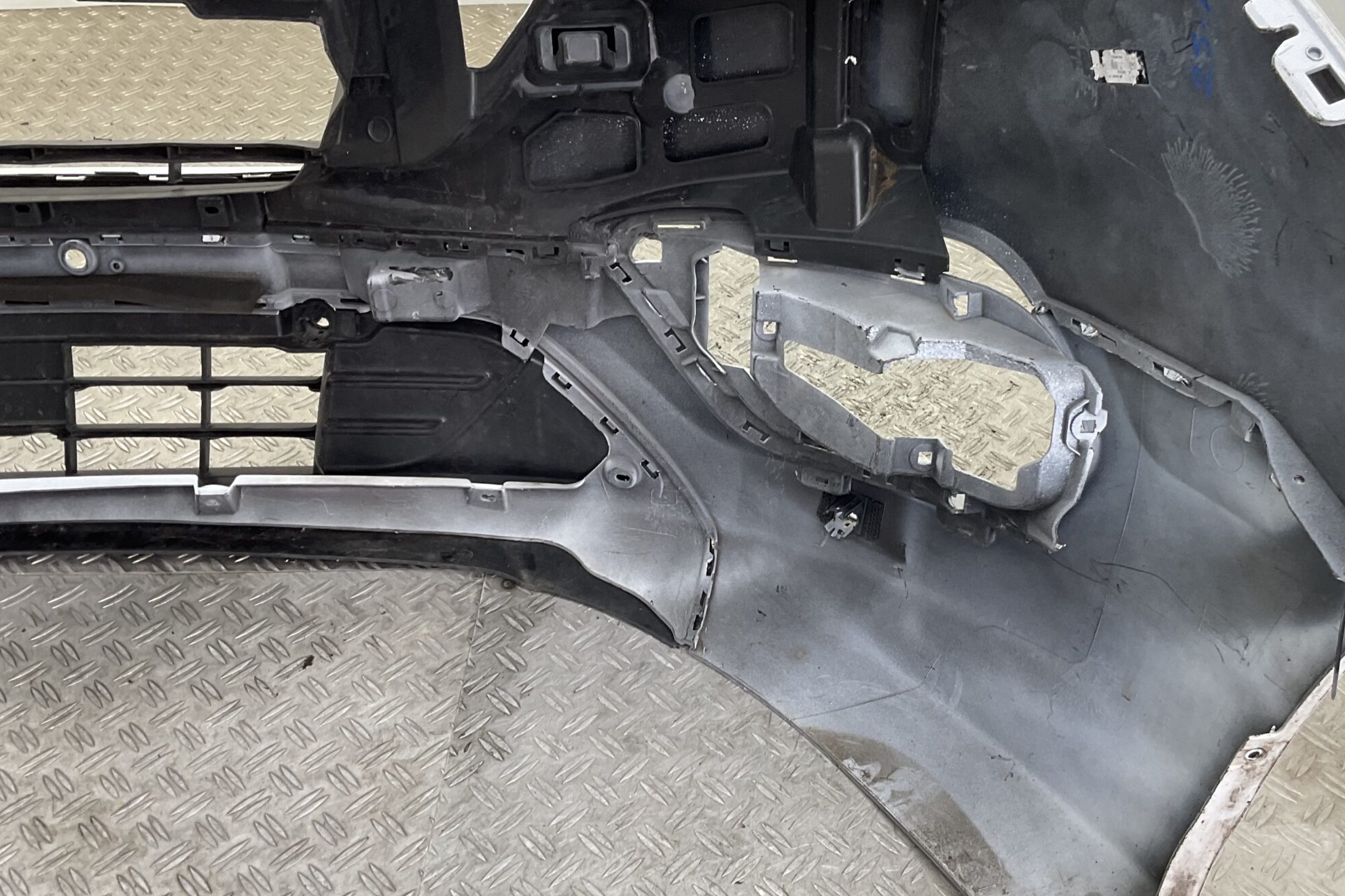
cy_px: 428
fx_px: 1457
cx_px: 774
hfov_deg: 49.4
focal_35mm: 39
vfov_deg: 34.2
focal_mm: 3
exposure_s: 1/100
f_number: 1.8
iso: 32
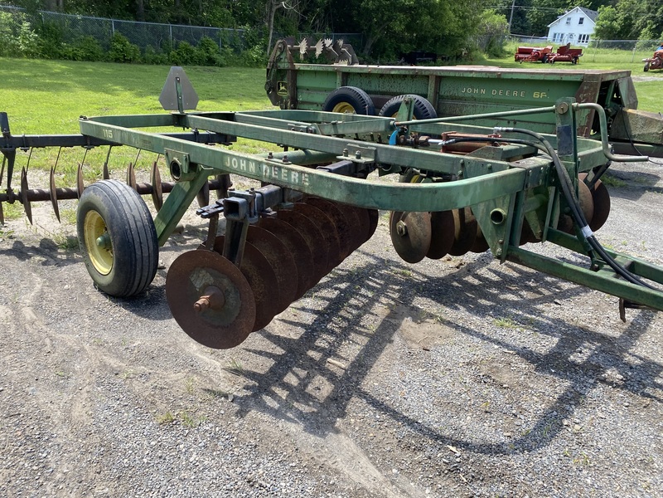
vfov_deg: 53.1
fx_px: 498
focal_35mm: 26
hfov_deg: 67.3
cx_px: 332
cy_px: 249
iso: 32
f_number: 1.8
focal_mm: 4.25
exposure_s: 1/833
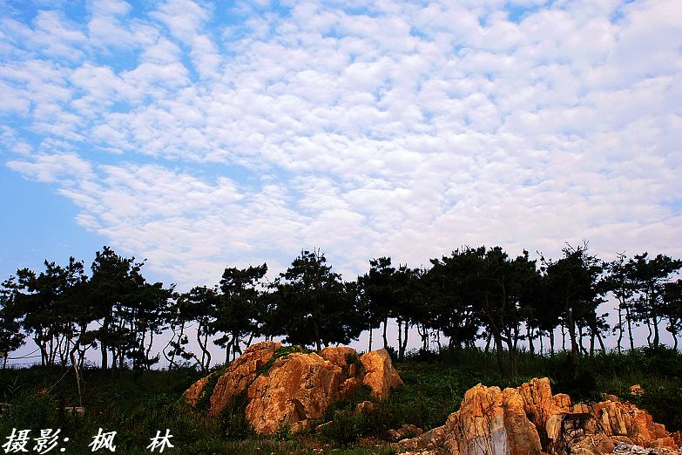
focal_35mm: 42
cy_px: 228
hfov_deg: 46.4
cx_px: 341
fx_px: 796
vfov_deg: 31.9
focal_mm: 28
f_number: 10
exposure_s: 1/160
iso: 200
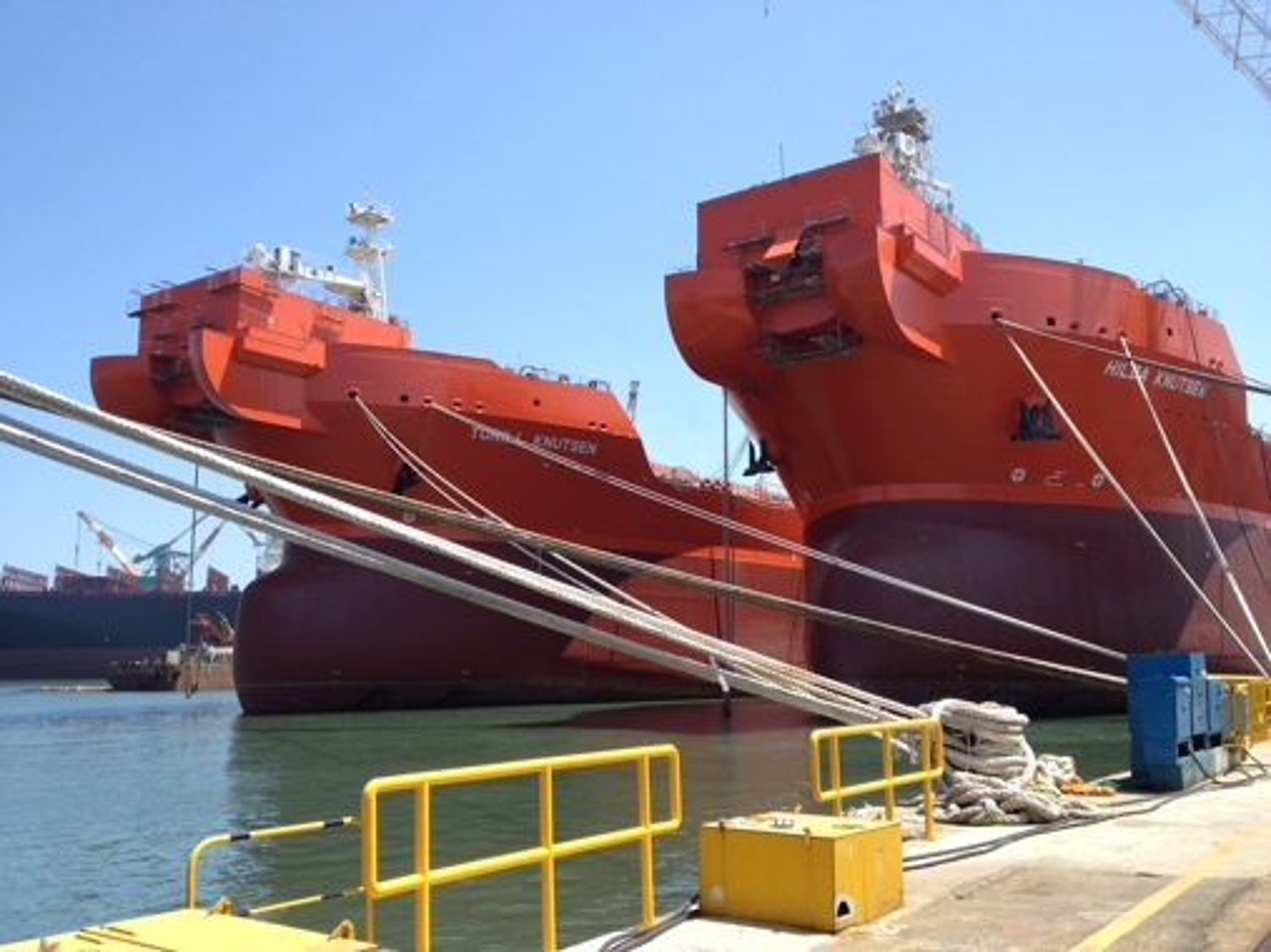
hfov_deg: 52.6
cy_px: 476
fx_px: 1285
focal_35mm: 35
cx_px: 636
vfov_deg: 40.7
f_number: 2.4
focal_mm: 4.28
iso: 50
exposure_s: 1/935
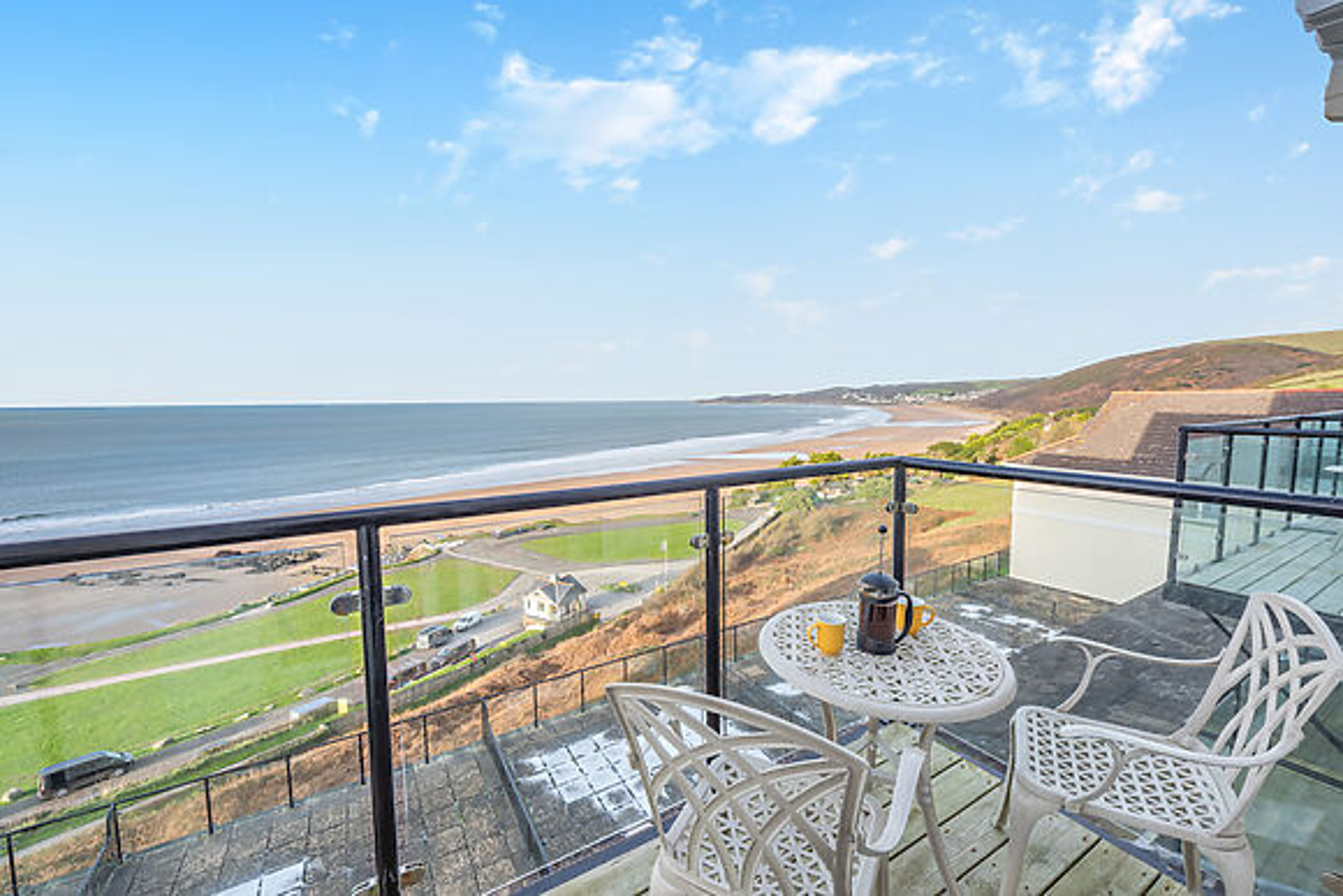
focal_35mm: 15
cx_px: 672
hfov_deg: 100.4
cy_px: 448
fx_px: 560
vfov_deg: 77.4
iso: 100
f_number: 8
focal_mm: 15
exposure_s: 1/50
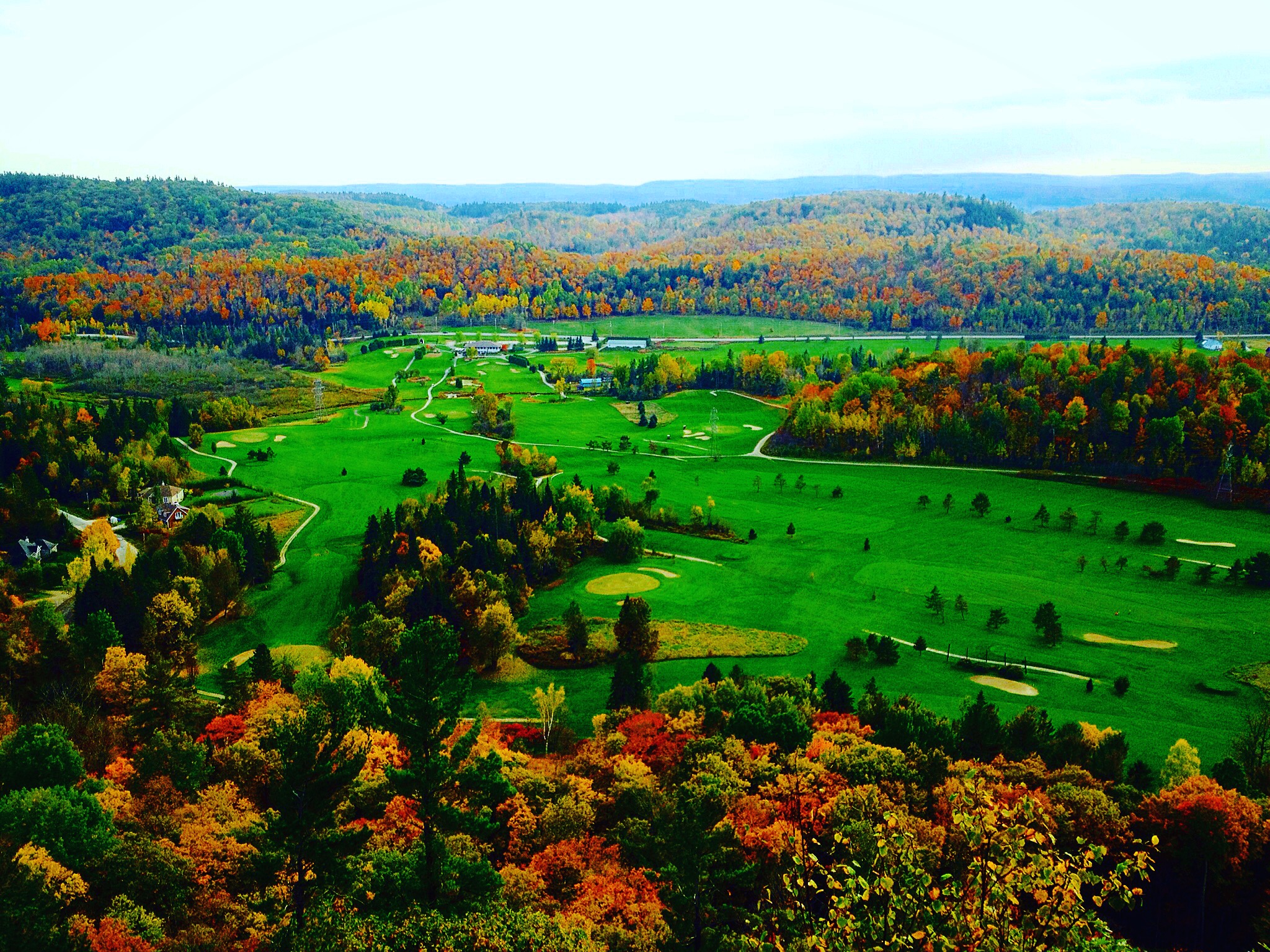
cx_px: 635
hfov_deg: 52.6
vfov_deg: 40.7
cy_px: 476
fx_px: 1284
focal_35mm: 35
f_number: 2.4
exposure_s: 1/268
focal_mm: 4.28
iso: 50
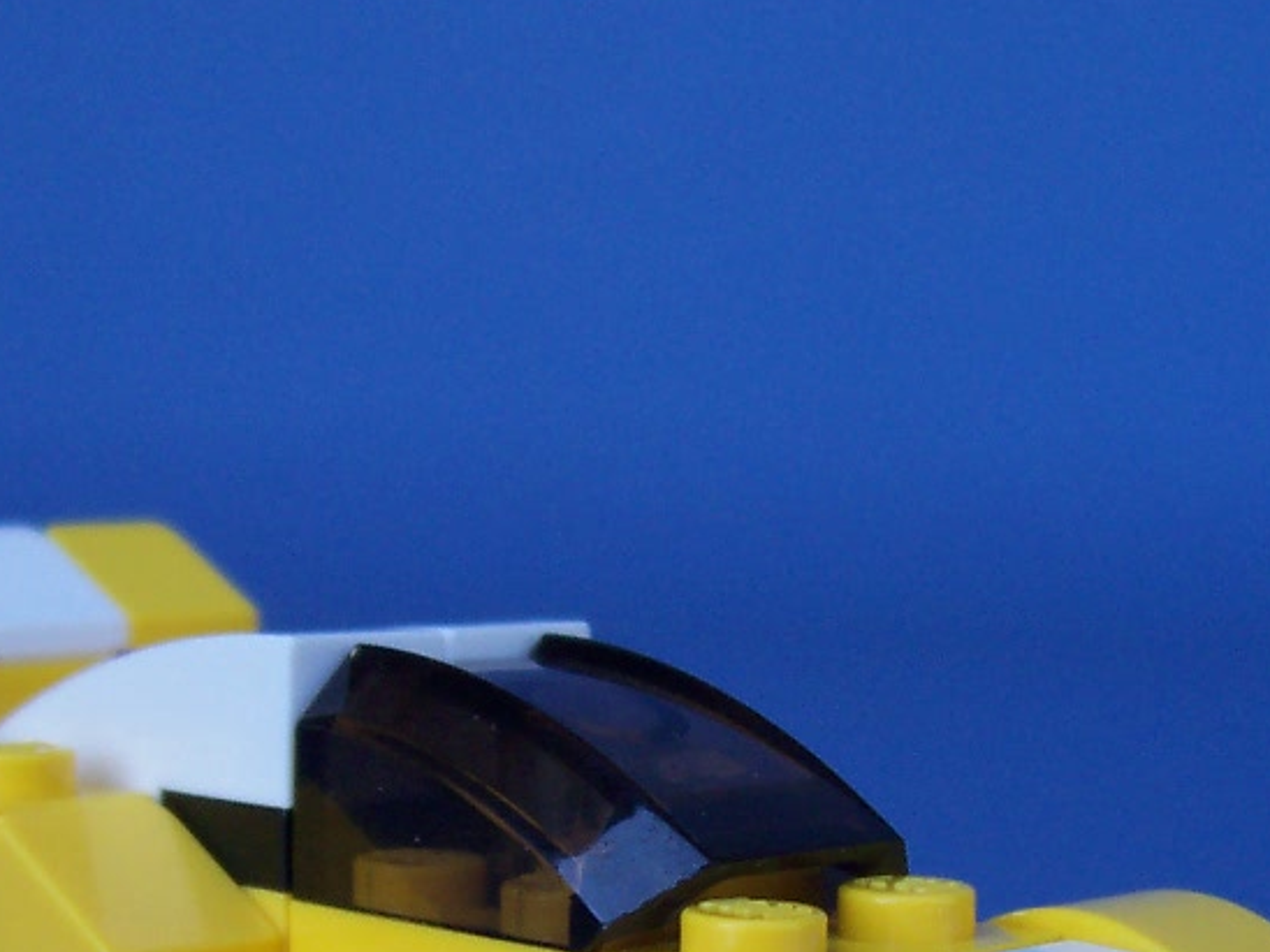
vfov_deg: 17.9
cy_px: 894
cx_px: 654
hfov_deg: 24.1
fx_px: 2972
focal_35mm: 81
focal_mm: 5.6
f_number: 2.8
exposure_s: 1/350
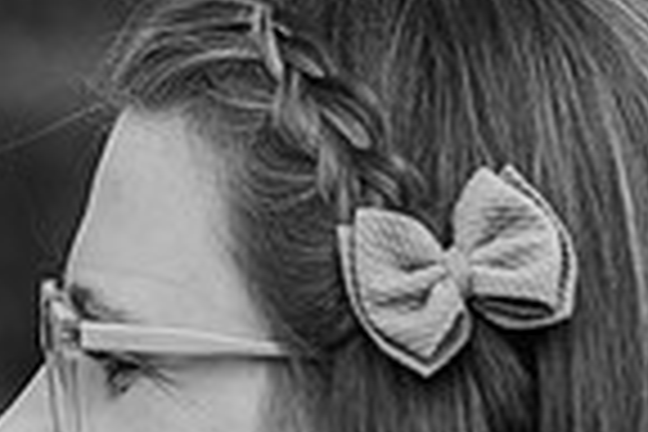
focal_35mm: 343
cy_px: 763
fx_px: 6174
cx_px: -500
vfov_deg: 4.0
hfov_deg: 5.9
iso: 250
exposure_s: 1/1250
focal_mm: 85
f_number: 3.5
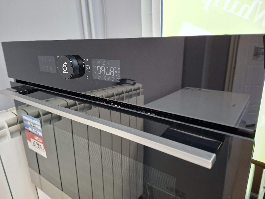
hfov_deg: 73.9
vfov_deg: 58.9
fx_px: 176
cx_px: 132
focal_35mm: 23
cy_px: 100
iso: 400
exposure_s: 1/33
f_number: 1.8
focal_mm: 5.54
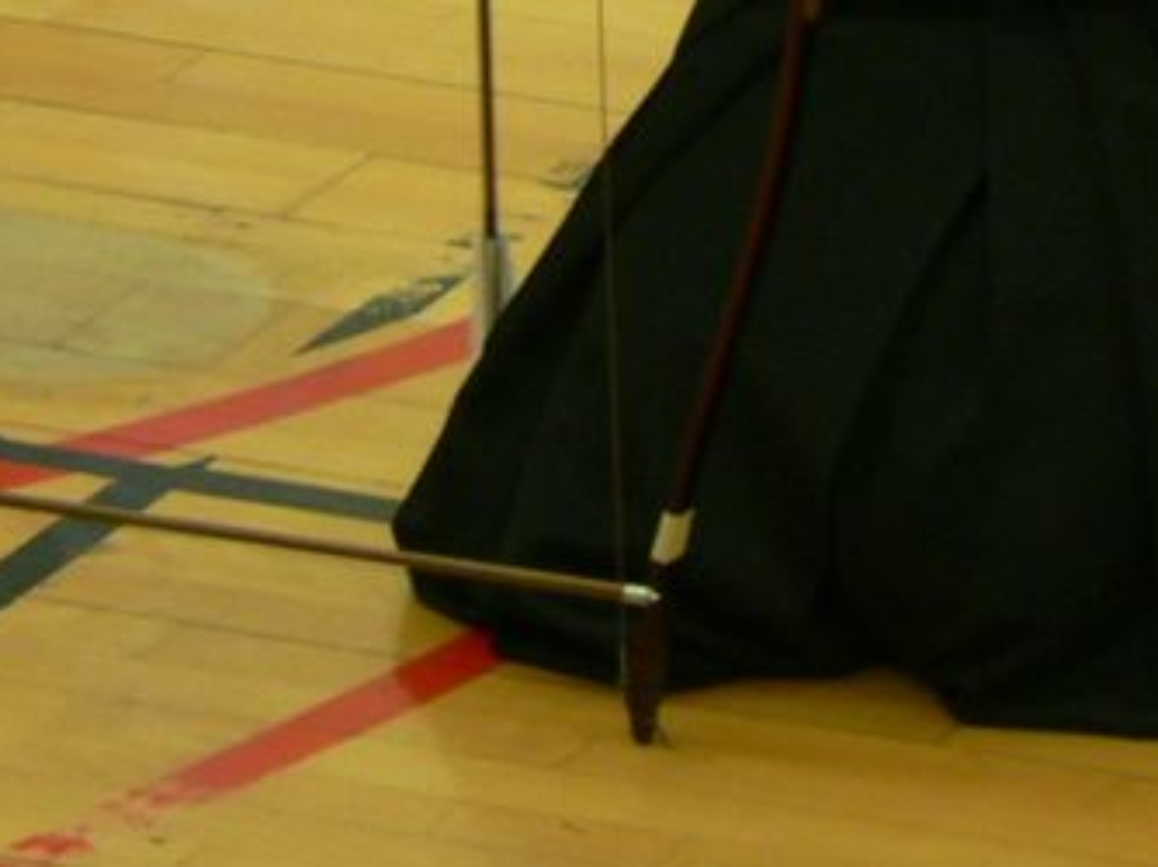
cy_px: -603
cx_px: 1064
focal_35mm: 949
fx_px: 31724
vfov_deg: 1.6
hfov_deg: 2.1
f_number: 3.3
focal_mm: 44
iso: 150
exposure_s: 1/30
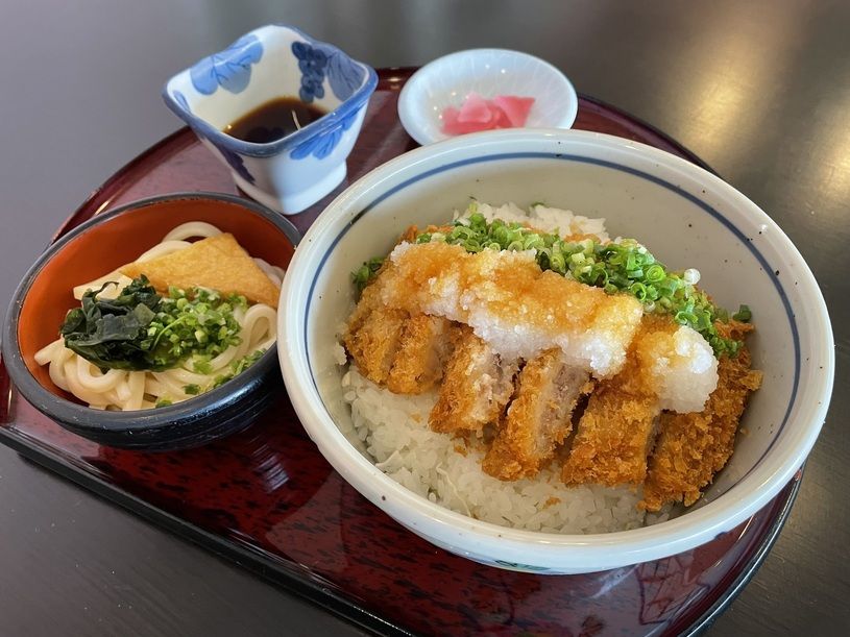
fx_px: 638
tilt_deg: -53.5
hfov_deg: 67.3
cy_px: 318
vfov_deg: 53.1
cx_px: 425
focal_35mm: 26
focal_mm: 4.2
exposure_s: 1/60
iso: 200
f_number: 1.6
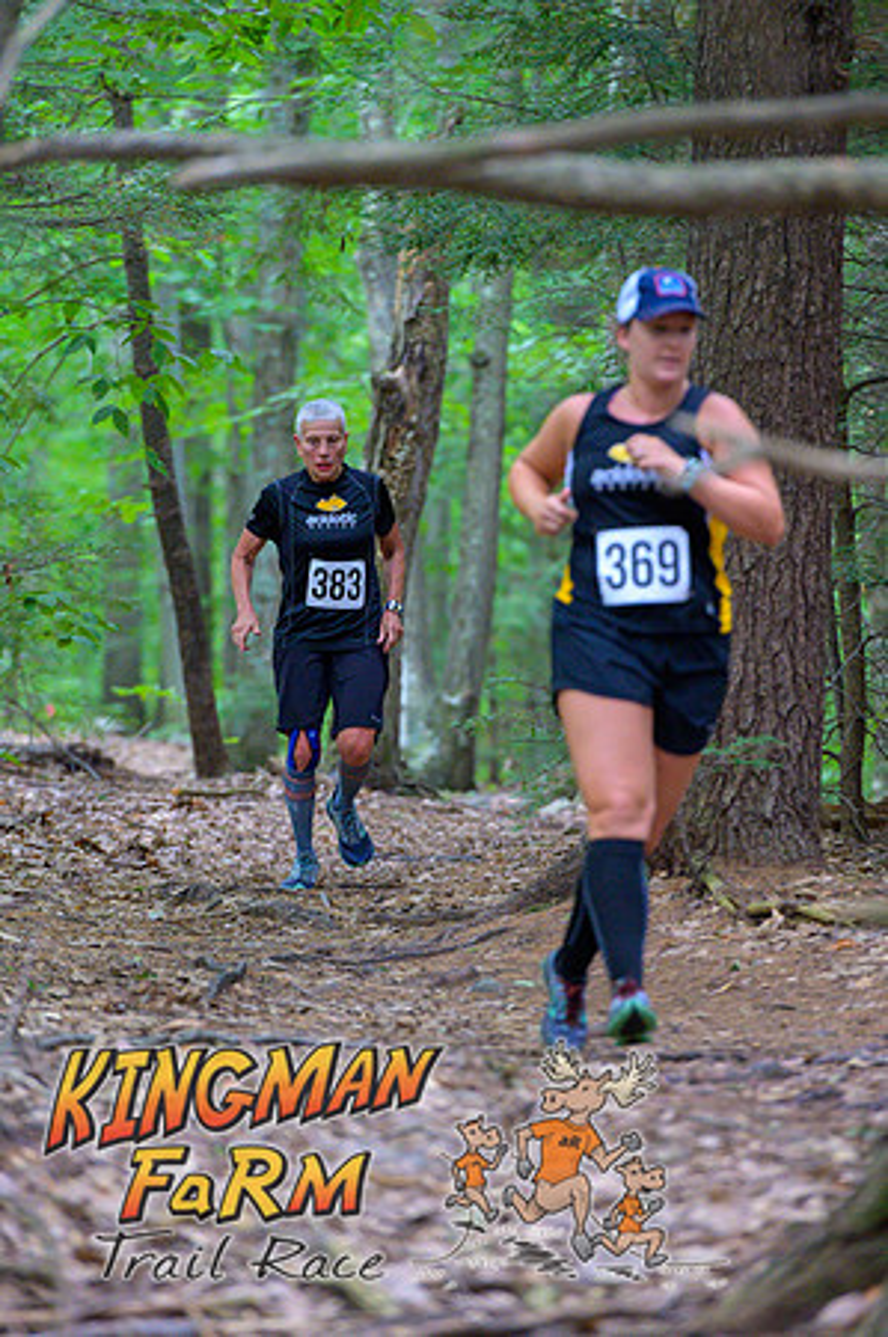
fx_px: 7417
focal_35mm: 200
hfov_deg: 6.9
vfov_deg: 10.3
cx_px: 444
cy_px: 668
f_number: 4
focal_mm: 200
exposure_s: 1/200
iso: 8000
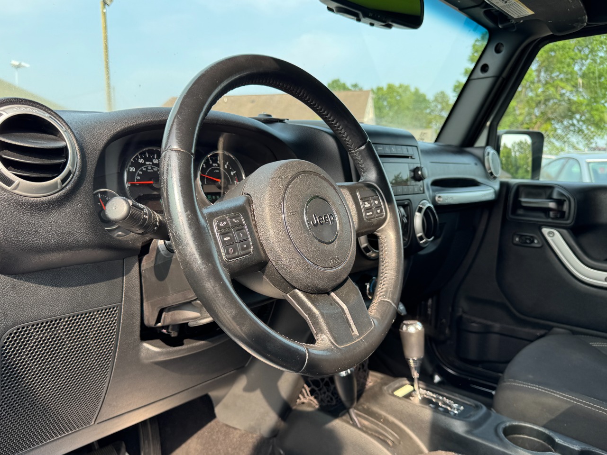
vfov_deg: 51.3
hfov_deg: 65.3
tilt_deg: -8.9
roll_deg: +1.2
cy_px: 248
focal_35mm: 27
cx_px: 295
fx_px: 473
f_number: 1.78
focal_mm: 6.76
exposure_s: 1/381
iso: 80
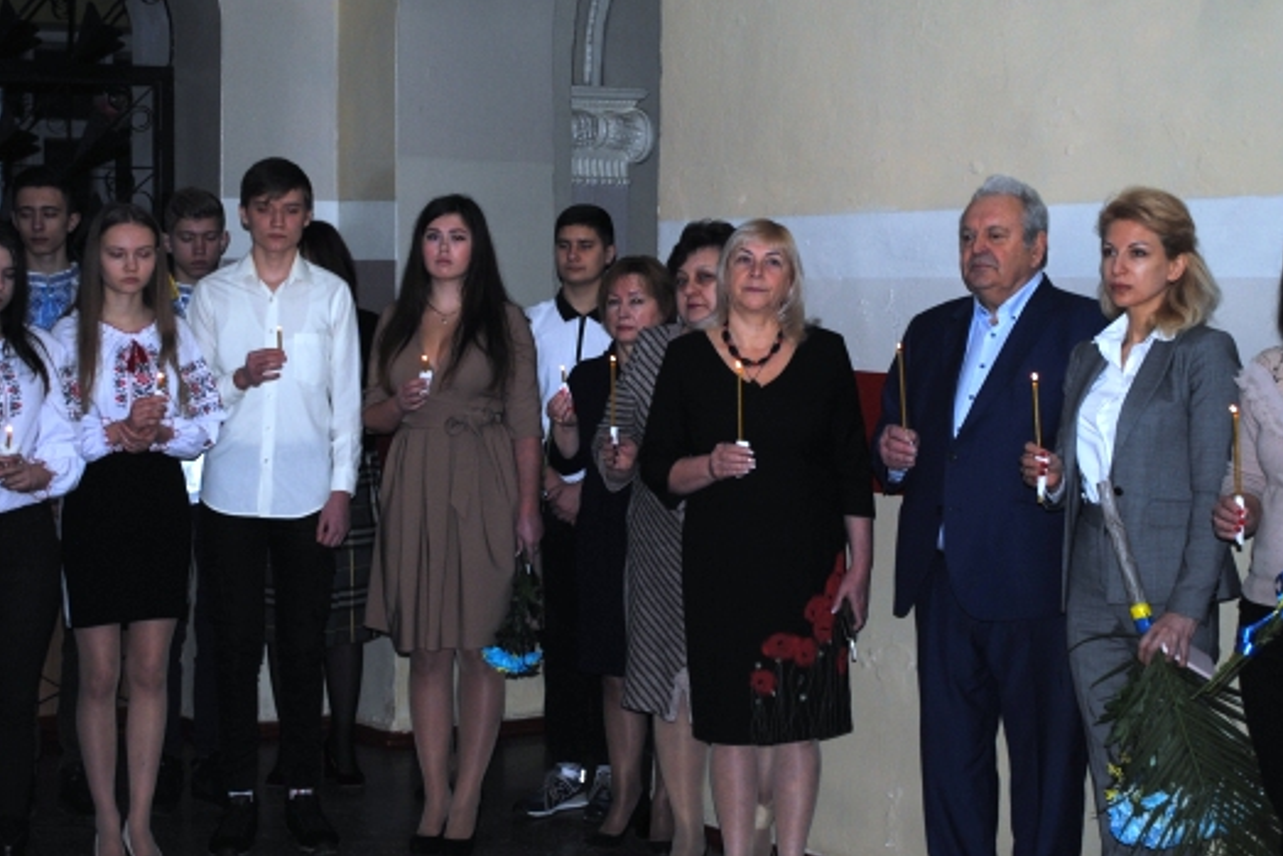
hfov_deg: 32.4
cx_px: 666
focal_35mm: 62
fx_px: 2210
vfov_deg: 21.9
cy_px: 369
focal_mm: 36
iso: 200
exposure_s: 1/60
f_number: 5
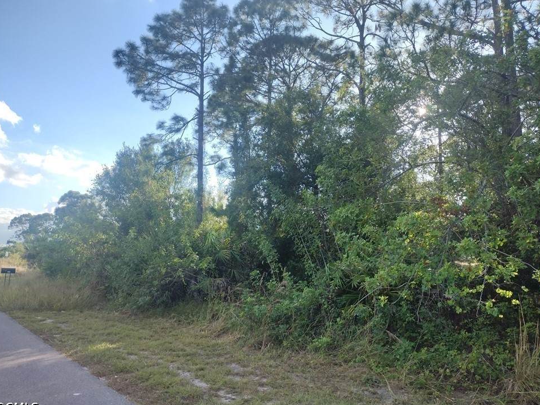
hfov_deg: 61.6
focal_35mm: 29
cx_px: 275
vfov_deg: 48.2
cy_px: 199
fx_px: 452
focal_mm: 4.71
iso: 100
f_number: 1.7
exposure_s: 1/1748
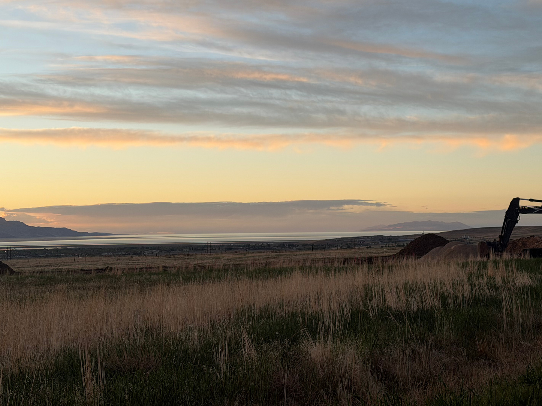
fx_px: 1065
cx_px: 305
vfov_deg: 21.5
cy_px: 139
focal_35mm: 68
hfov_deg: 28.5
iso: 64
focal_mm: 6.76
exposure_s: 1/681
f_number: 1.78
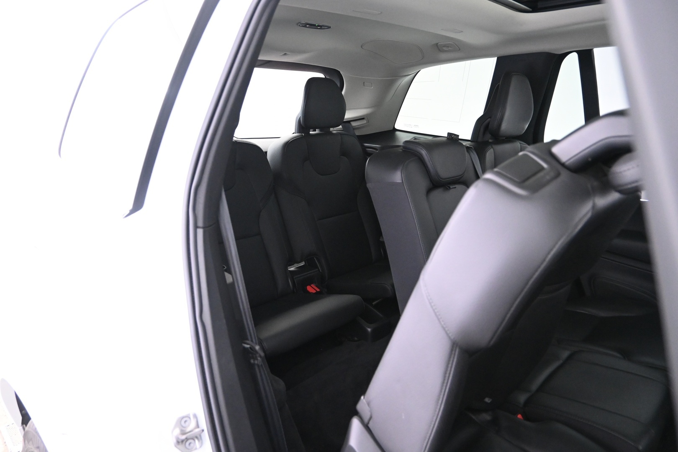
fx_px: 452
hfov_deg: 73.7
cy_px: 226
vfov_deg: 53.1
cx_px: 339
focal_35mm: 24
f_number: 3.5
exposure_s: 1/15
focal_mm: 16
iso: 3200
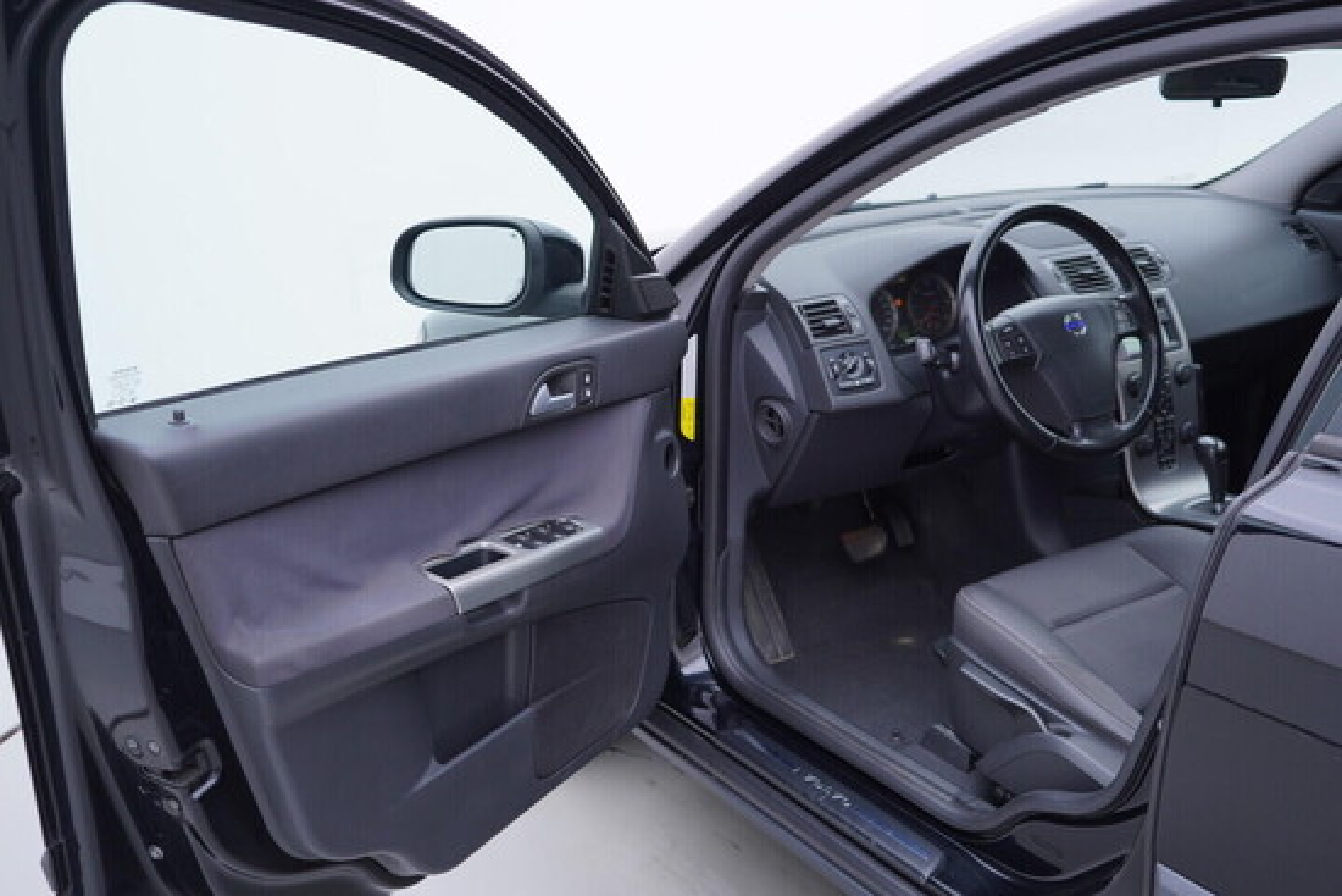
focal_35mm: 36
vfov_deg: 36.9
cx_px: 671
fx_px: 1342
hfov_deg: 53.1
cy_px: 448
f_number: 3.2
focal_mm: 24
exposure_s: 1/50
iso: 125
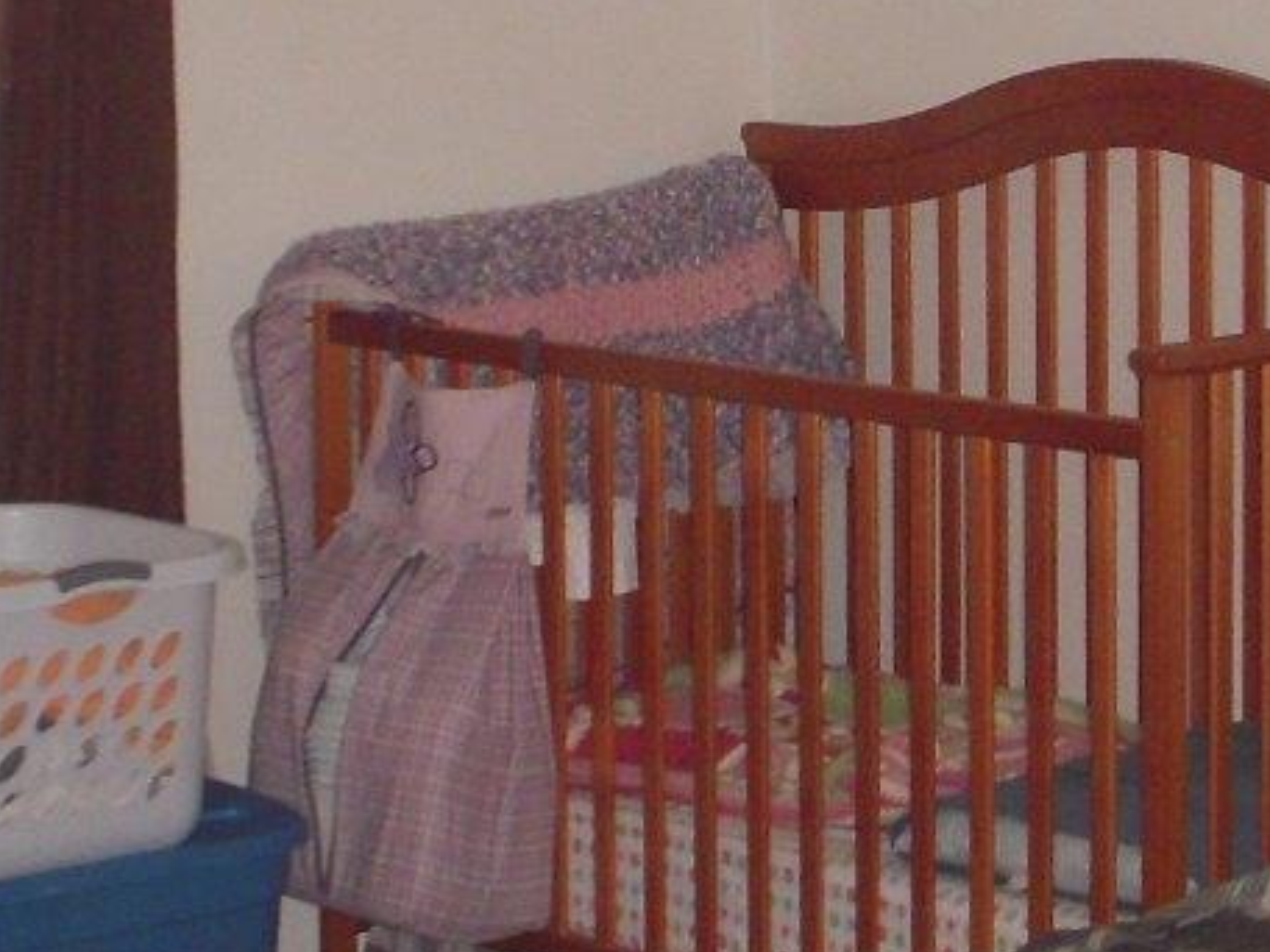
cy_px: 156
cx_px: 861
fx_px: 4403
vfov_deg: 12.3
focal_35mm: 120
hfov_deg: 16.4
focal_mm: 6.3
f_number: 3.3
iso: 320
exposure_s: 1/100
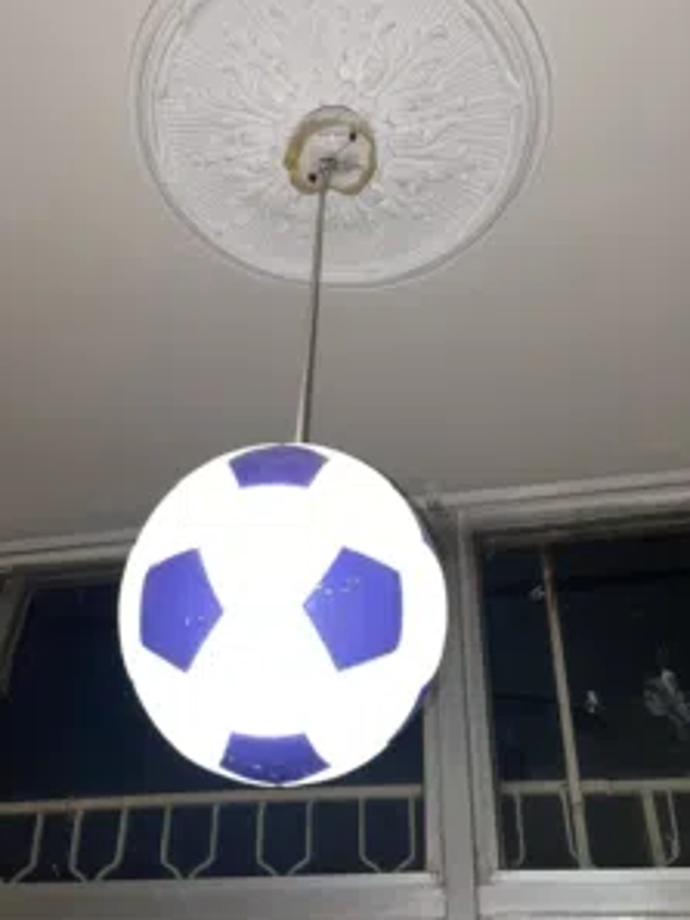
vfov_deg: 52.2
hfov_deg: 40.7
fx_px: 930
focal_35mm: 35
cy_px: 356
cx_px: 316
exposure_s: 1/28
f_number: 1.6
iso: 50
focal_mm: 4.2
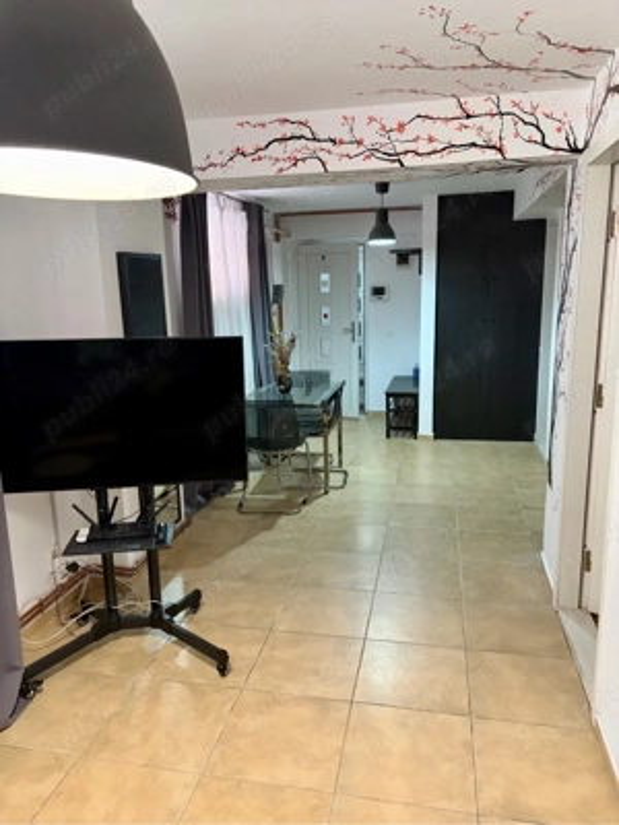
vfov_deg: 67.3
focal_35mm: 26
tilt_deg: -11.8
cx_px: 310
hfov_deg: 53.1
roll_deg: +3.3
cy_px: 412
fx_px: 620
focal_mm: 5.96
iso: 320
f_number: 1.6
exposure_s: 1/50
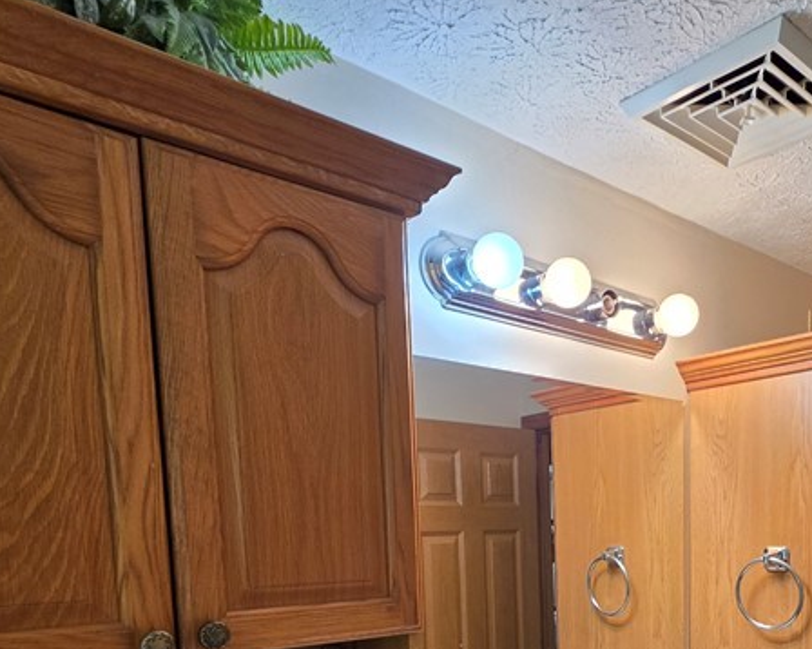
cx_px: 575
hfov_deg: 58.3
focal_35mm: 29
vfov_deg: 43.6
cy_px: 633
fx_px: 697
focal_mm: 2.2
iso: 200
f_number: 1.9
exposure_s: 1/120
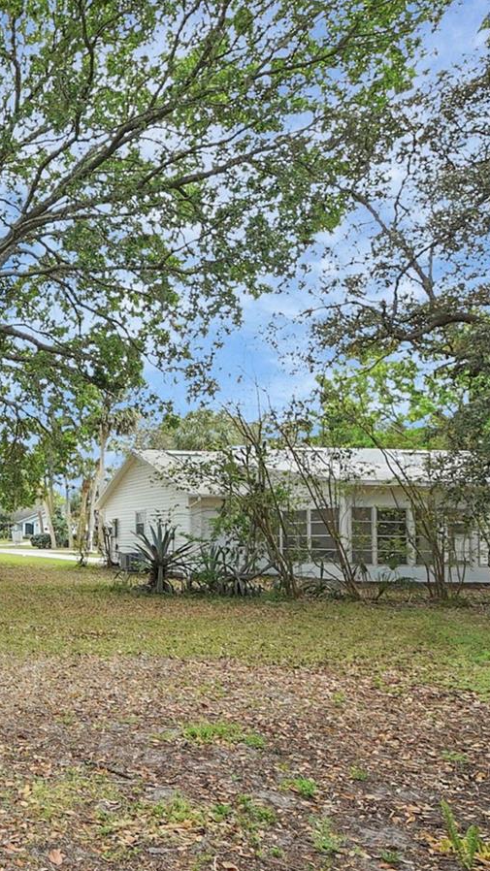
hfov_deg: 36.0
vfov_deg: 67.5
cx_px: -33
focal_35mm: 28
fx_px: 647
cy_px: 501
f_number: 5
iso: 500
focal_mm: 10
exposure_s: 1/1000
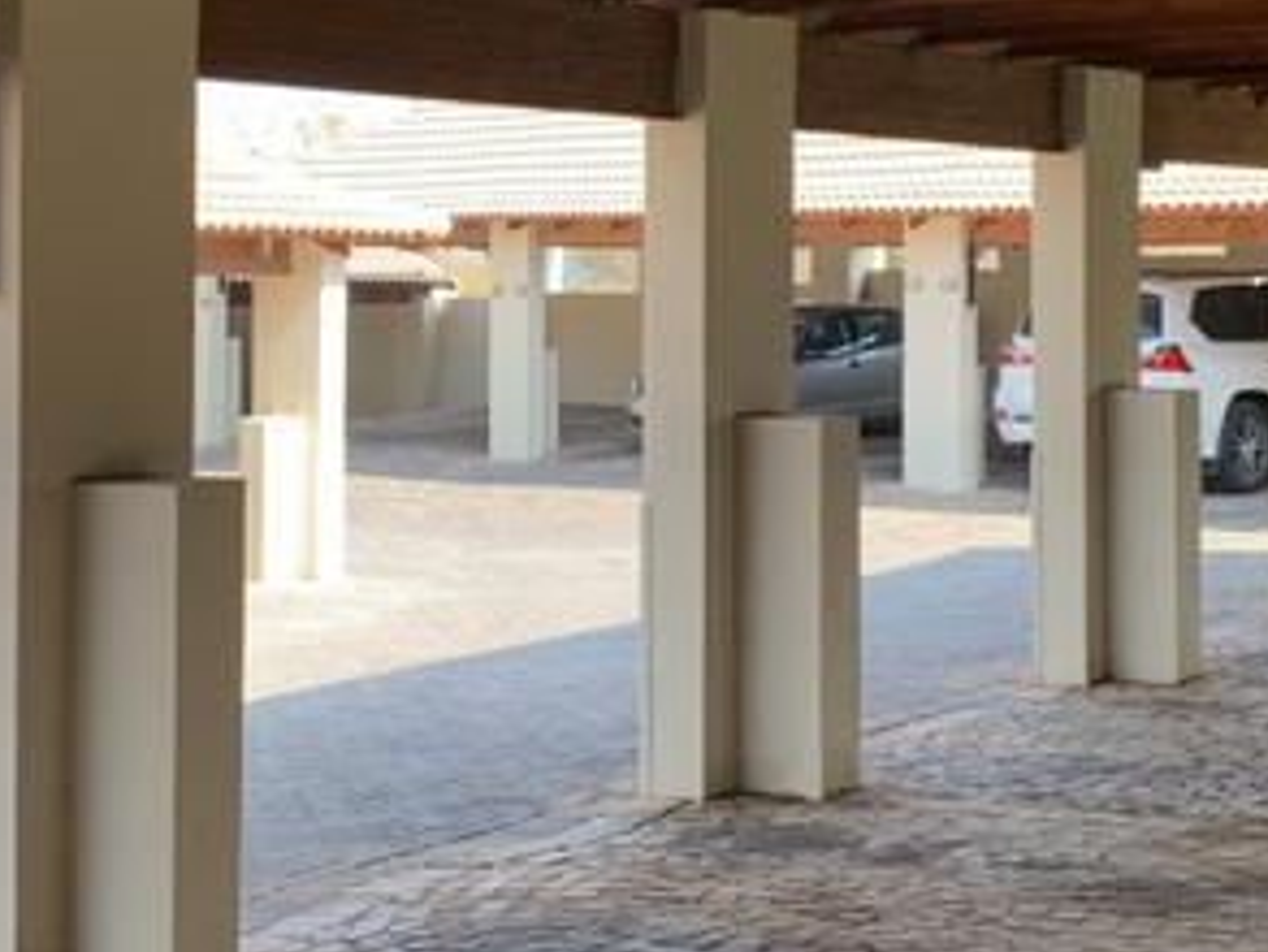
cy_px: 247
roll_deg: -0.7
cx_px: 597
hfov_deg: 27.4
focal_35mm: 71
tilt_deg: +0.3
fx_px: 2602
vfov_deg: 20.6
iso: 25
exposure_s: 1/225
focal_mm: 4.25
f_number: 1.8
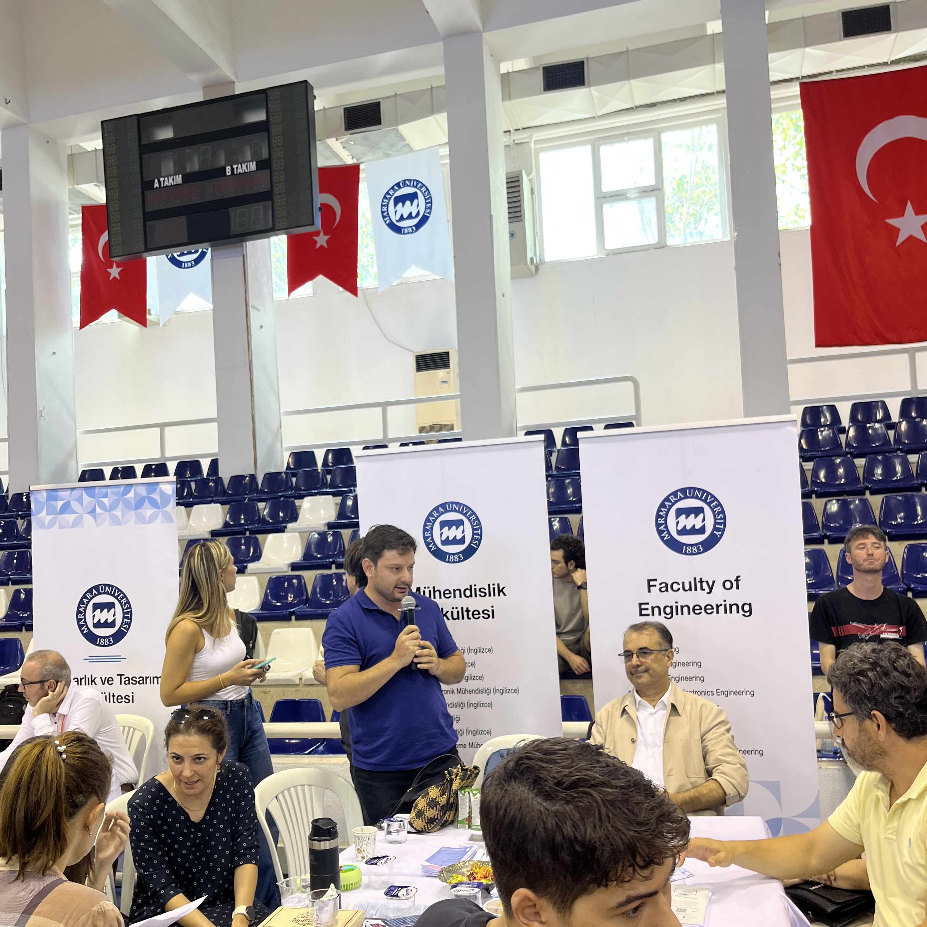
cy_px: 514
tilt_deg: +1.6
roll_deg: +2.5
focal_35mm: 31
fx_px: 939
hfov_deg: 52.5
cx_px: 458
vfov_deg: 52.4
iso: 50
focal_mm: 5.1
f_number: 1.6
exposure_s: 1/100
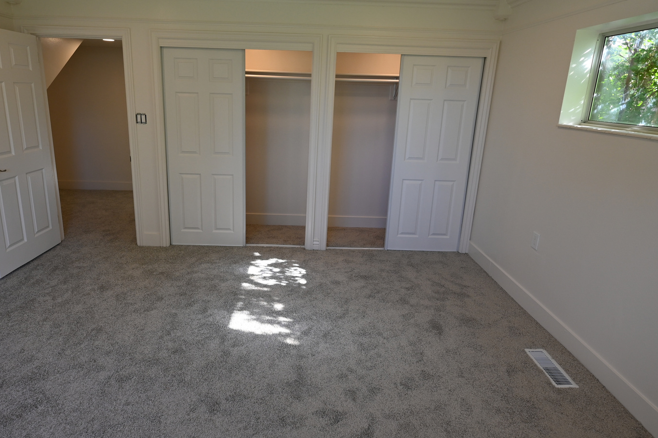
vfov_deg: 59.2
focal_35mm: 21
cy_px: 187
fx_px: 384
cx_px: 307
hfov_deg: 81.1
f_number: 3.5
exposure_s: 1/250
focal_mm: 14
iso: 400
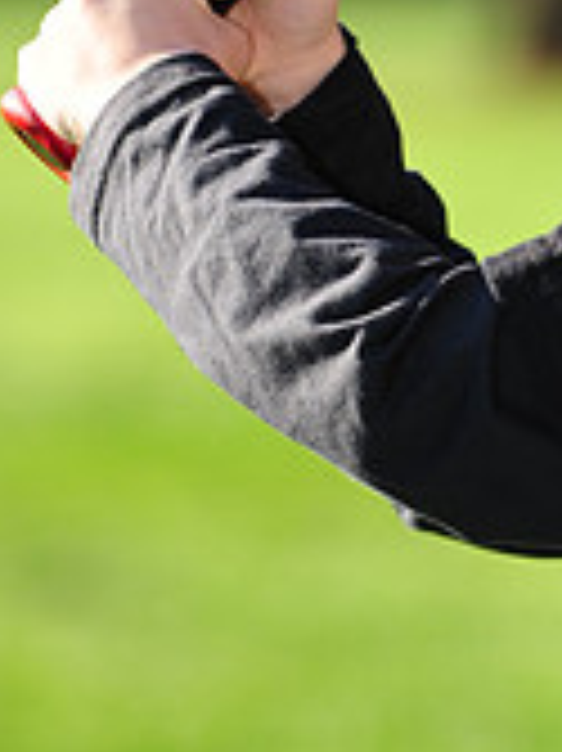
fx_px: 10491
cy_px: -302
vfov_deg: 4.1
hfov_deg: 3.1
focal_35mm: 484
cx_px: 755
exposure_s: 1/500
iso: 200
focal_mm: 145
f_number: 4.5
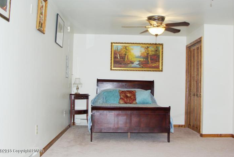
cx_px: 118
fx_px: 280
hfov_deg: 45.4
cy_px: 77
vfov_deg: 31.3
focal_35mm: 43
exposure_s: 1/45
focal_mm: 28
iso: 800
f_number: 8
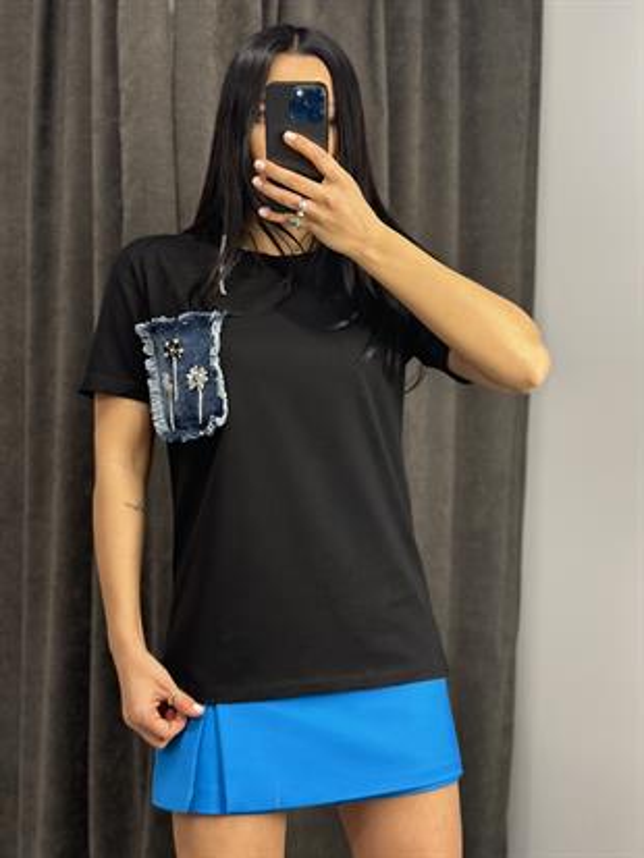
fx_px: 1190
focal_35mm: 48
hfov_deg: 30.3
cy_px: 429
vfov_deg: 39.6
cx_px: 322
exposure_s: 1/50
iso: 200
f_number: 1.78
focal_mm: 6.86
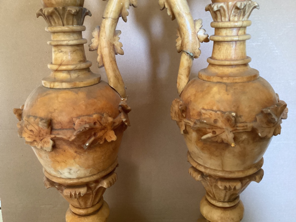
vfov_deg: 45.4
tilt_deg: -17.4
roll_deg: -0.6
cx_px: 148
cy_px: 111
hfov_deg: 58.4
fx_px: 265
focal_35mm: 31
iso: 400
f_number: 2.4
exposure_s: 1/33
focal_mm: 3.3
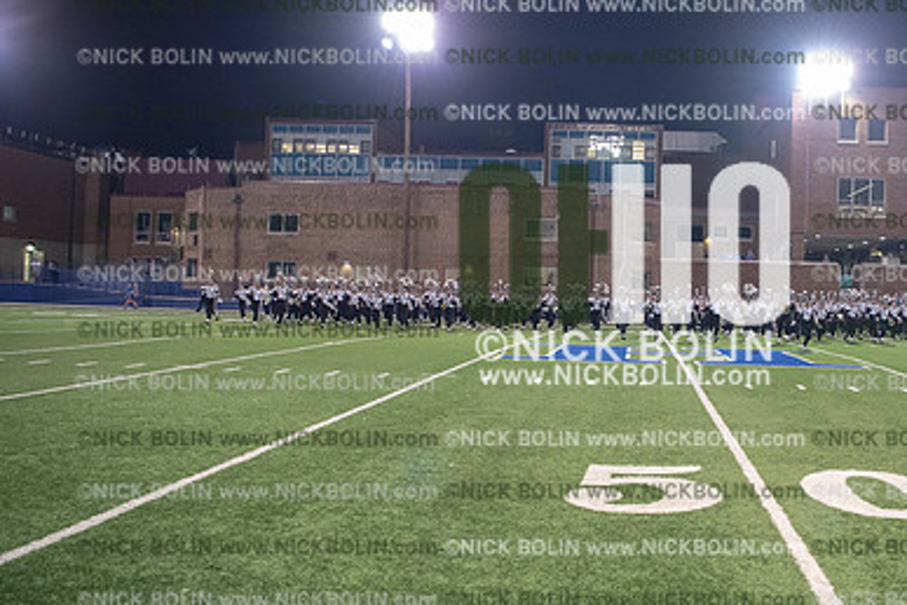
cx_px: 623
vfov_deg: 36.8
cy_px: 276
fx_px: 907
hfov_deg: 51.9
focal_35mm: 36
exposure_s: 1/200
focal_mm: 24
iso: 3200
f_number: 3.2
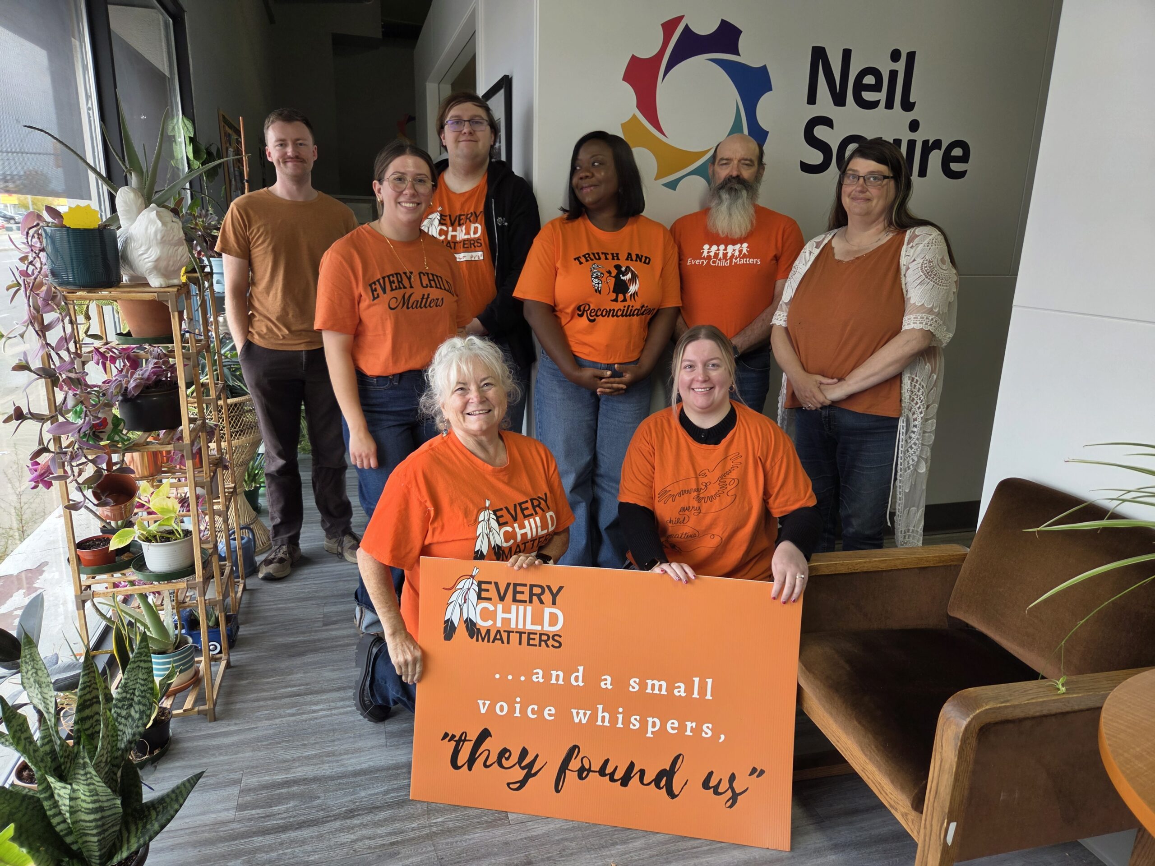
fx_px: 767
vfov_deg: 58.9
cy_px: 433
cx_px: 578
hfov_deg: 73.9
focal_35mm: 23
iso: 64
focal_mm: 5.4
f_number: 1.8
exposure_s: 1/120
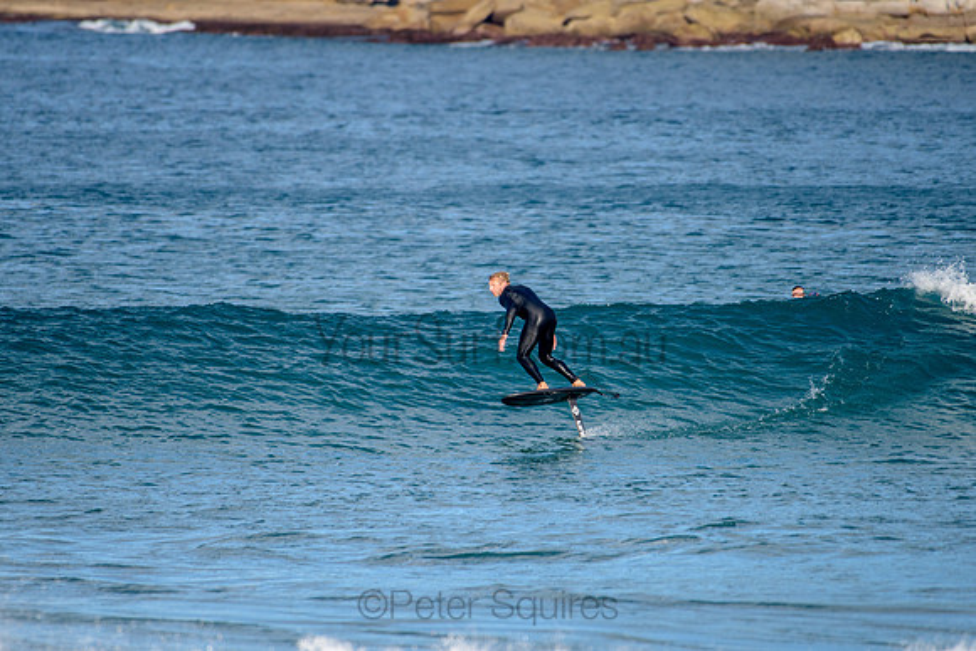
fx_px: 16630
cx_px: 501
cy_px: 317
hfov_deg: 3.4
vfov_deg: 2.2
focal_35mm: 613
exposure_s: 1/2000
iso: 250
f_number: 5.6
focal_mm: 500
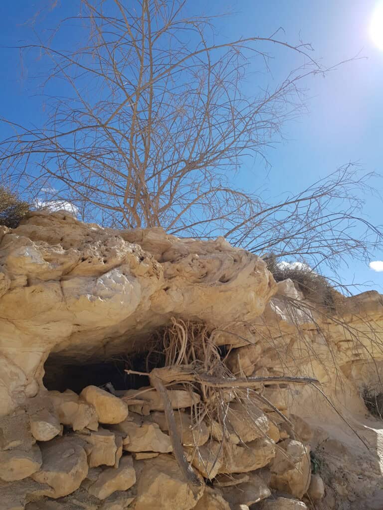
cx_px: 192
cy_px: 255
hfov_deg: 53.1
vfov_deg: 67.3
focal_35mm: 26
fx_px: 384
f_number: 1.7
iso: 40
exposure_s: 1/2536
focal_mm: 4.2
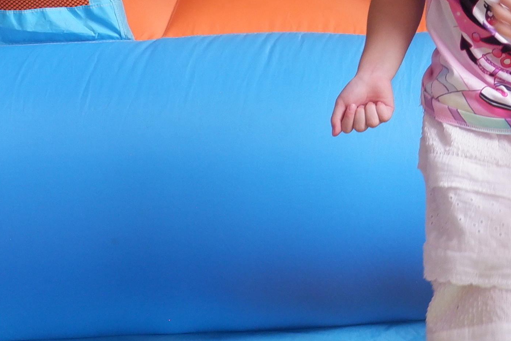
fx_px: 2314
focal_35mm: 163
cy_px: -283
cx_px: 432
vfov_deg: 8.1
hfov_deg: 12.5
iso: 640
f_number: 4.5
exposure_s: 1/140
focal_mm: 25.6
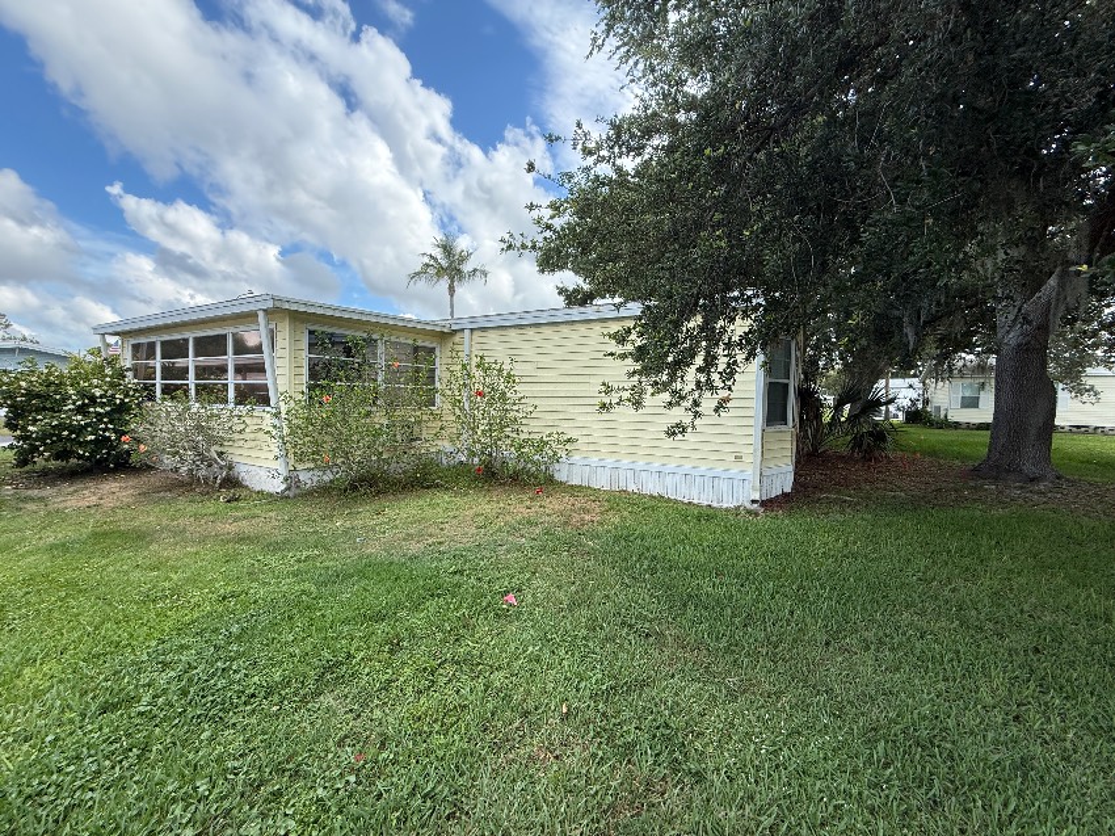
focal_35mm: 14
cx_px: 558
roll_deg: -1.1
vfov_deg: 85.6
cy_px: 418
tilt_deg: -1.7
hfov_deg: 102.1
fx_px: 451
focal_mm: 2.22
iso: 64
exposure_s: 1/760
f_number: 2.2
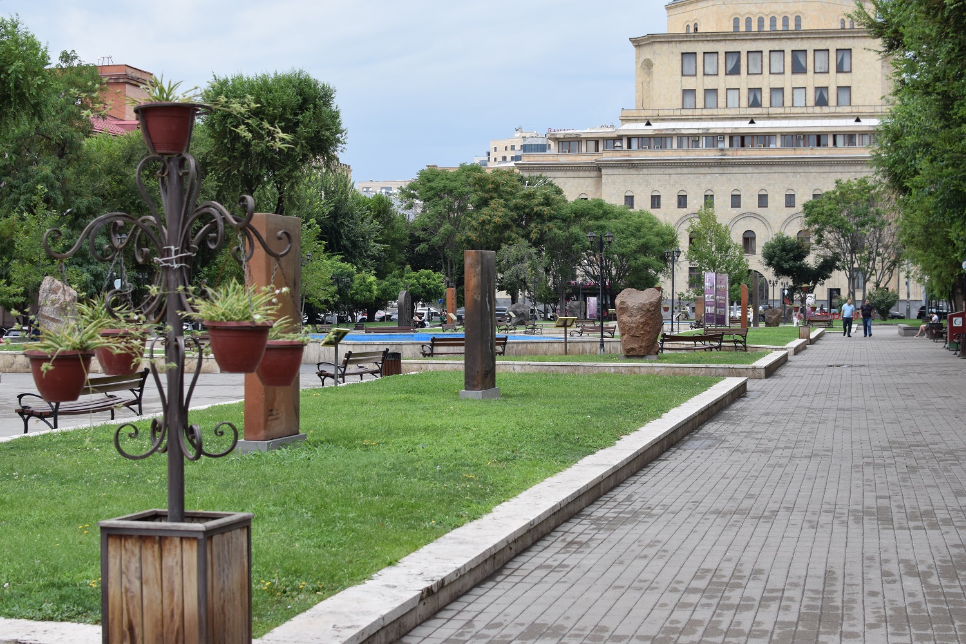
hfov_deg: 37.9
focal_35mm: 52
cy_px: 322
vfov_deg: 25.8
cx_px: 483
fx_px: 1409
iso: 400
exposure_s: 1/1250
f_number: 5
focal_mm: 35
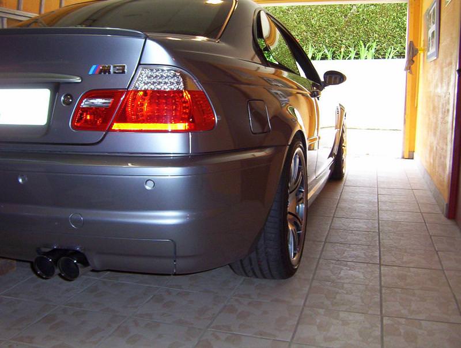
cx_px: 230
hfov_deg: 51.2
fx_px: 481
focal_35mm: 36
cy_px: 174
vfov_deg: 39.8
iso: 140
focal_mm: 5.54
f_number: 2.76
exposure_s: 1/30
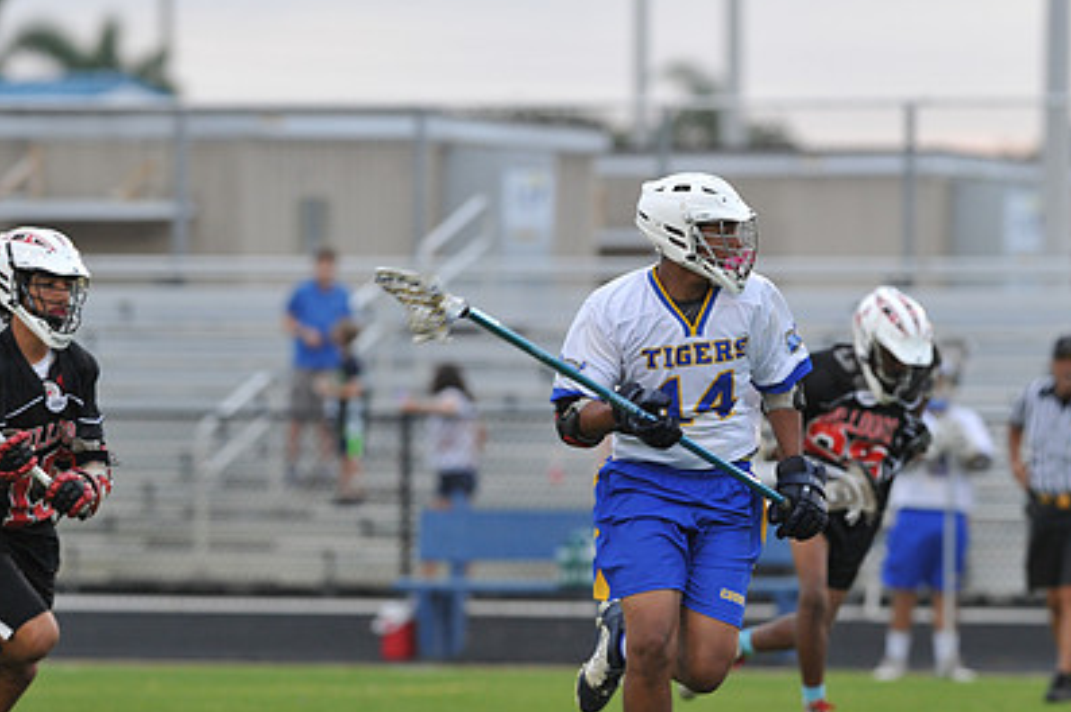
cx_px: 664
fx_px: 13019
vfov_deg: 3.1
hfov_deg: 4.7
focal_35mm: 438
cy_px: 421
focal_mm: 300
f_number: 5
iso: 1250
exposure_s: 1/400
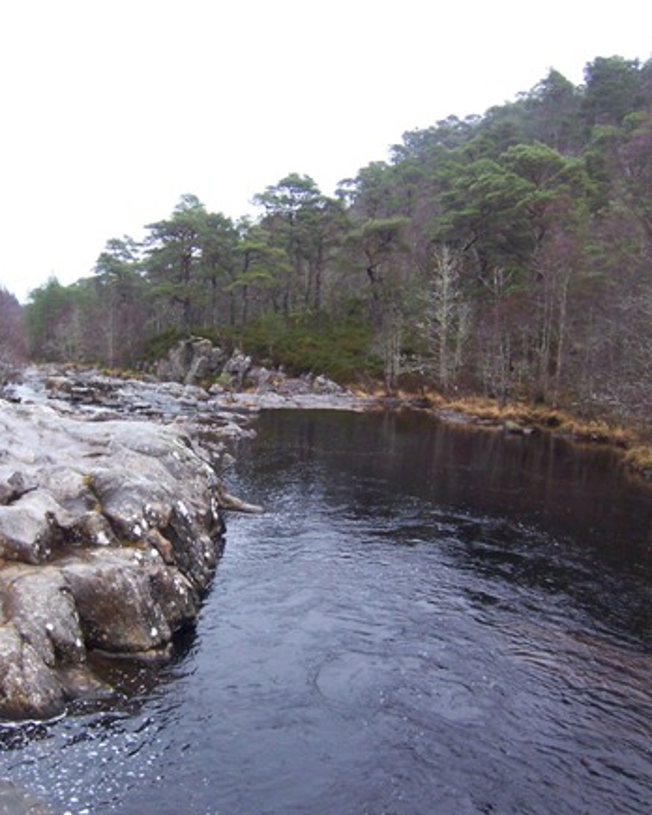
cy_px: 412
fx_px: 748
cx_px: 238
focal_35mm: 31
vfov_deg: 57.2
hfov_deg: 46.6
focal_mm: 3.8
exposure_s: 1/30
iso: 160
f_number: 2.8
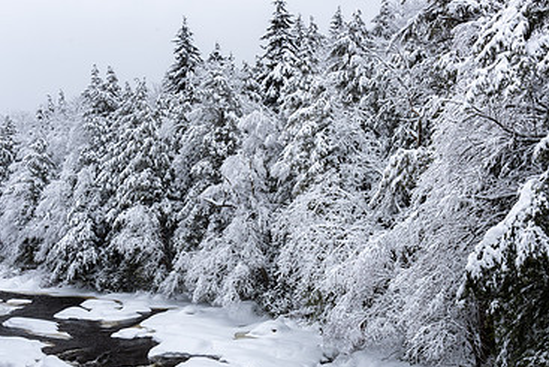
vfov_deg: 22.6
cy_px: 242
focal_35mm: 60
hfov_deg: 33.4
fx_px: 915
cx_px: 266
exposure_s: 1/20
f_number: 13
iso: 100
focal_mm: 38
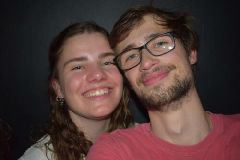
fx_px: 260
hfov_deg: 49.6
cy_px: 80
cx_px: 120
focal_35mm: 39
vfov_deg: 34.2
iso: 500
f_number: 4
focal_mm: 26
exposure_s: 1/60
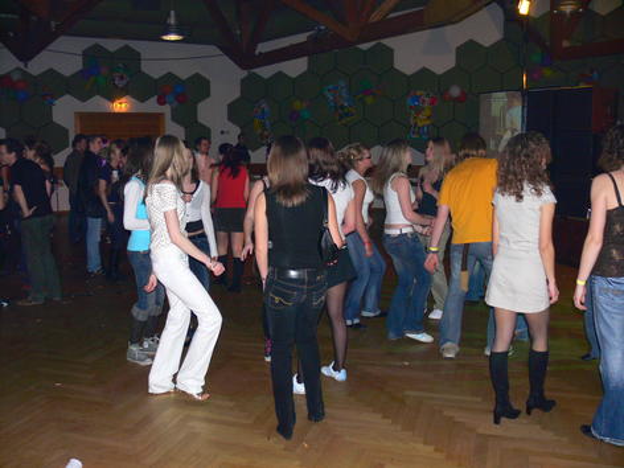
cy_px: 234
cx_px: 312
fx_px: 631
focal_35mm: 35
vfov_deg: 40.7
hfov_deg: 52.6
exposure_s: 1/30
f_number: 2.8
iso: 160
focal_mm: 7.5
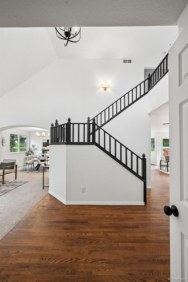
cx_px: 94
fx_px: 110
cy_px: 141
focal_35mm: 14
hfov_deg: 81.1
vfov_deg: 104.3
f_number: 10
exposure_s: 1/13
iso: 400
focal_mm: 14
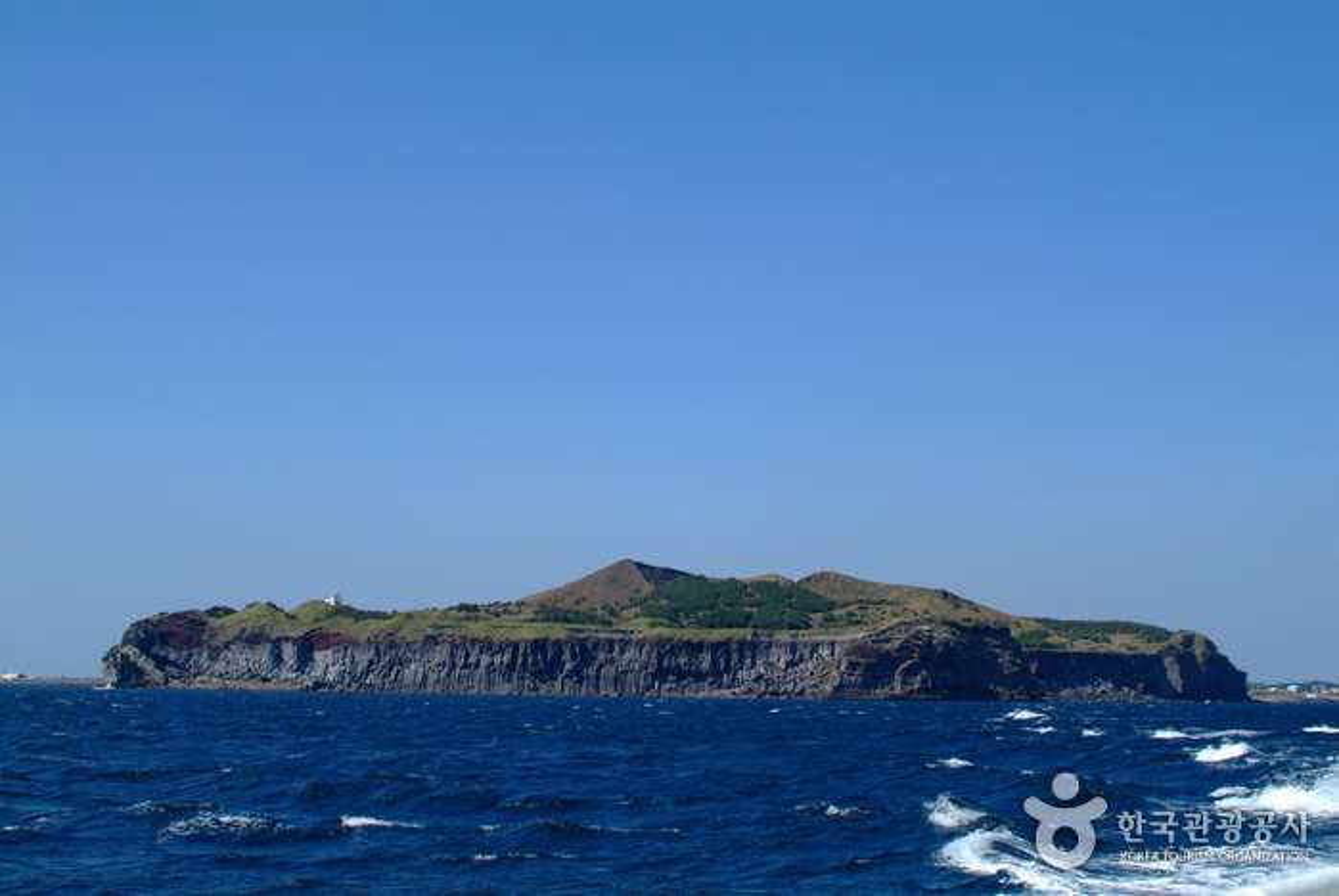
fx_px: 1899
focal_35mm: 51
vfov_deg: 26.6
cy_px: 448
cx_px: 670
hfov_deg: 38.8
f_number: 8
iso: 100
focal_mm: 34
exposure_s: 1/250
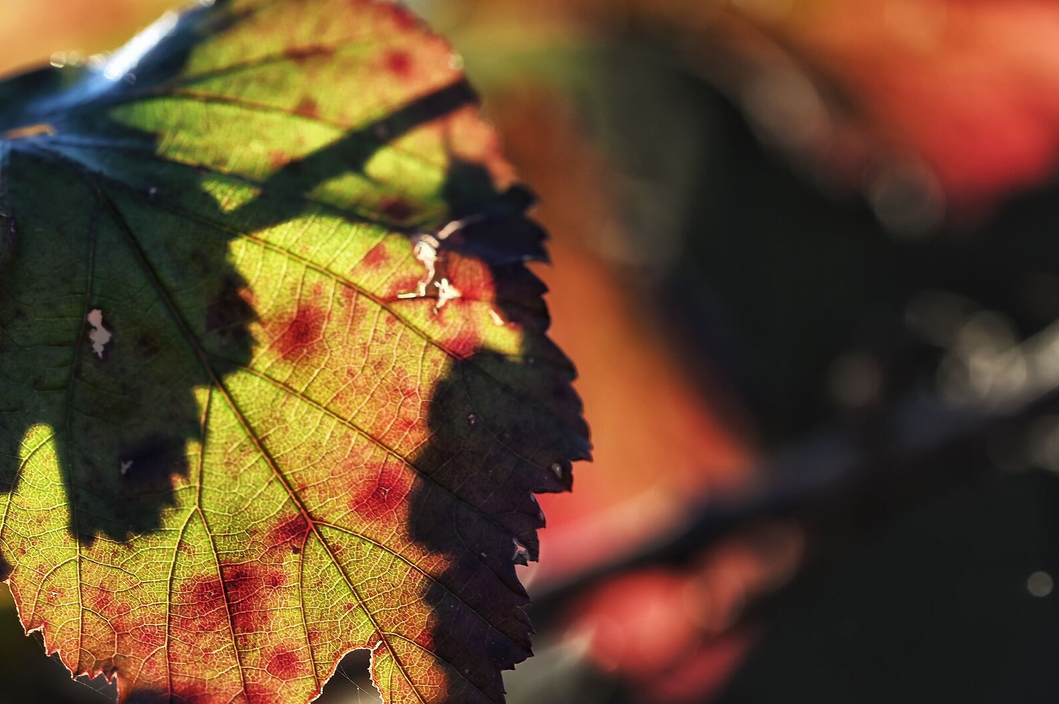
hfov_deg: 13.0
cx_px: 335
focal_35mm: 158
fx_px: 4644
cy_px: 429
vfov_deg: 8.7
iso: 360
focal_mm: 105
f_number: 8
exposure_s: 1/125
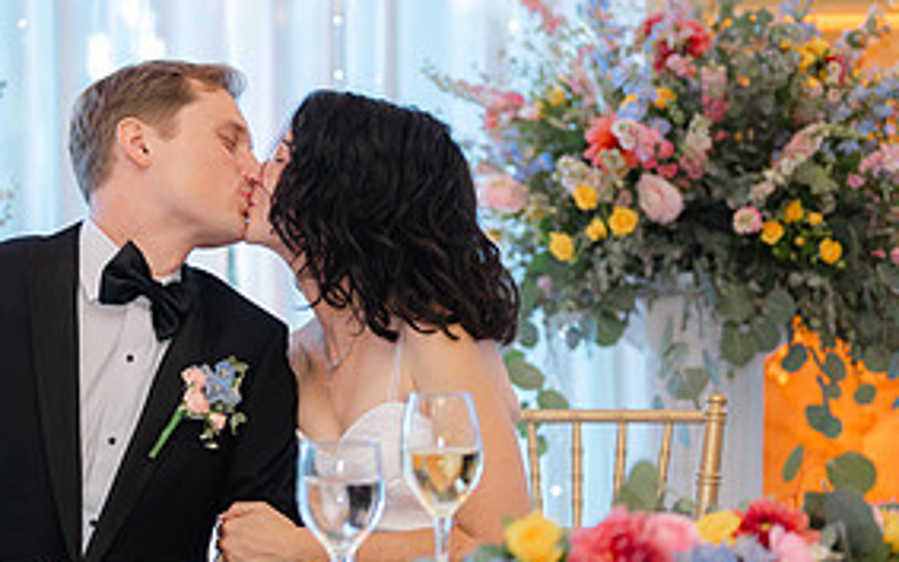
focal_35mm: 106
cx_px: 314
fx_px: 2598
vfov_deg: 12.3
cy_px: 354
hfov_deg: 19.6
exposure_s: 1/100
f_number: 1.8
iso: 320
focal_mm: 50
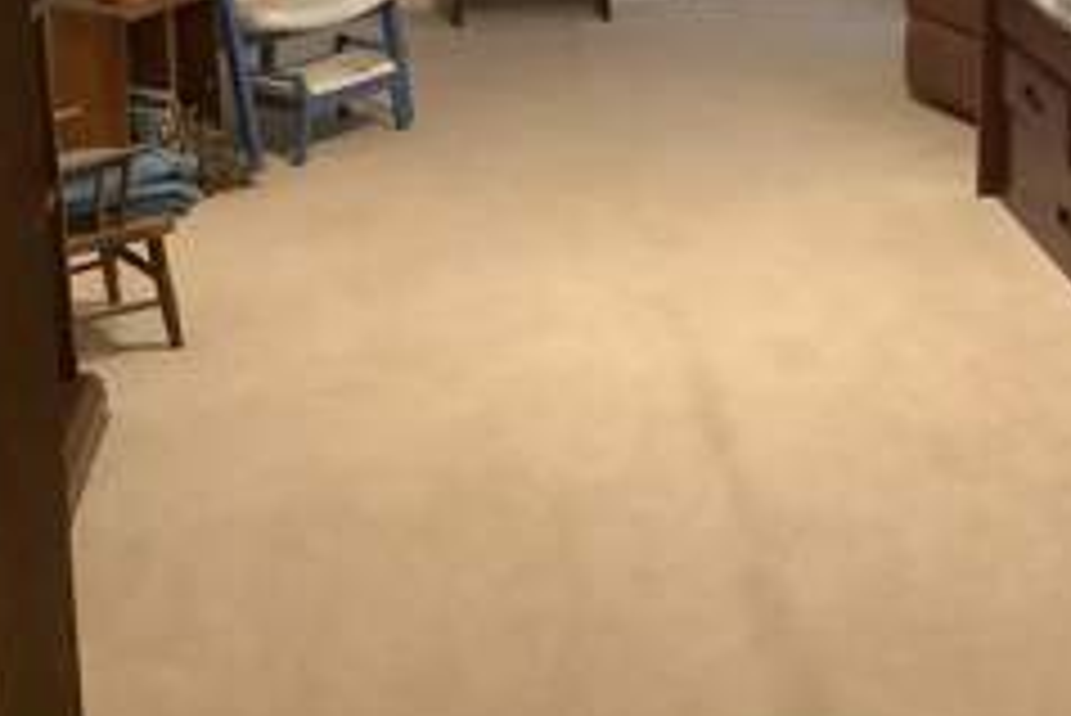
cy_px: -68
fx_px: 1935
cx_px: 954
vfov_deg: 20.0
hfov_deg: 29.7
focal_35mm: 65
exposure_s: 1/40
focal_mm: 3.3
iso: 400
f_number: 2.4
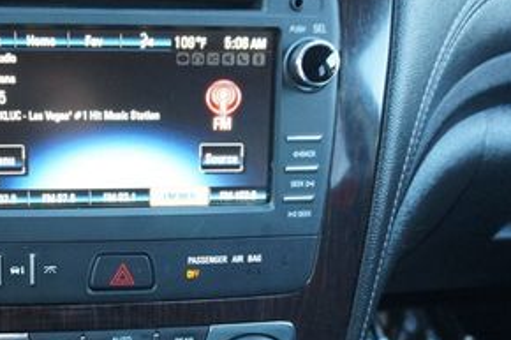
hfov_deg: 35.9
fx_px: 752
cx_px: 78
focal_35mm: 53
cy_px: 282
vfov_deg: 25.0
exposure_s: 1/60
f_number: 3.5
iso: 1600
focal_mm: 16
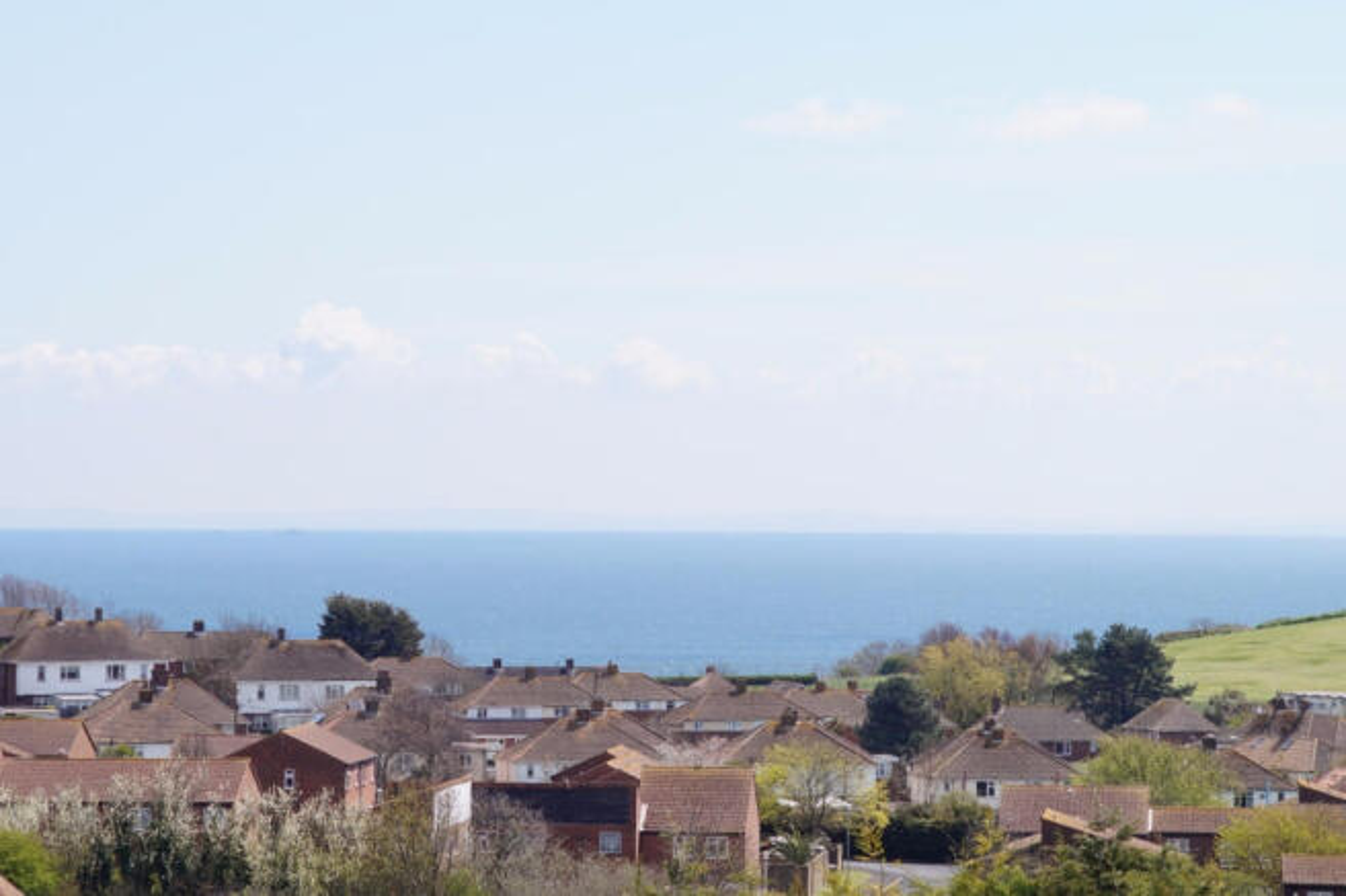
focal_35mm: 150
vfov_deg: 9.1
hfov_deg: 13.7
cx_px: 673
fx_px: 5607
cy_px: 448
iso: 100
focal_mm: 100
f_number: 8
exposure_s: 1/320
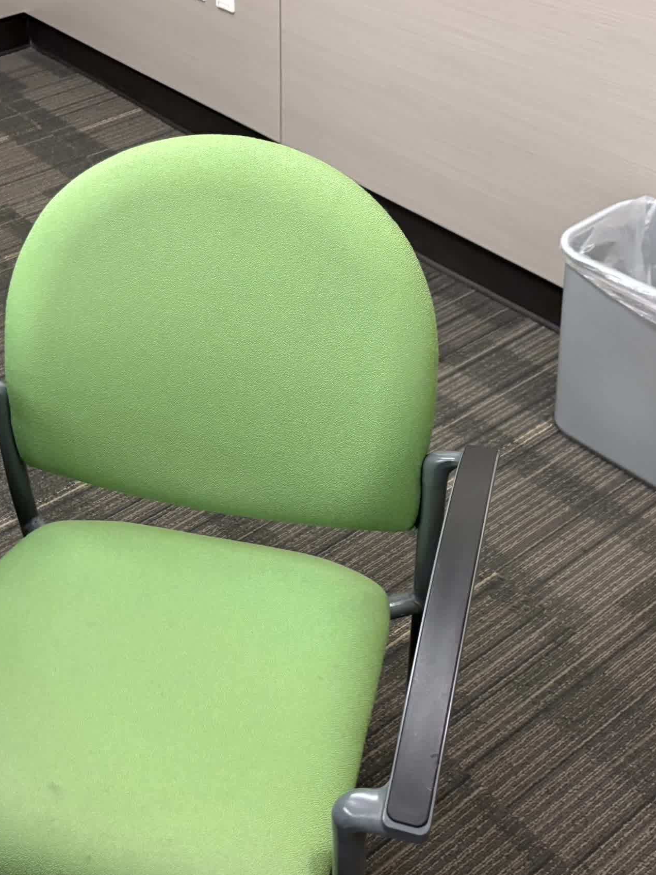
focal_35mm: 43
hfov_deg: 33.3
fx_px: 1086
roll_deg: +3.1
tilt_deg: -39.7
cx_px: 212
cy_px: 434
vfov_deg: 43.8
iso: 500
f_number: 1.6
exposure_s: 1/40
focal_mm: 5.96
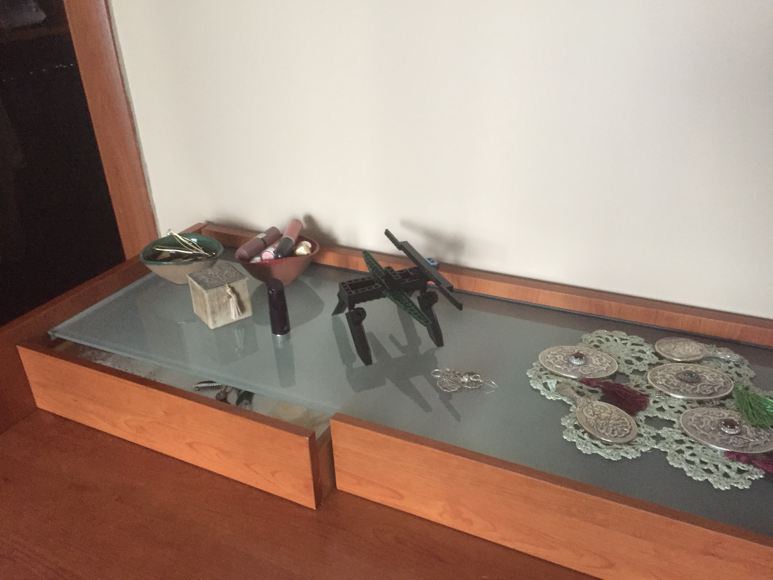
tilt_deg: -27.6
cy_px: 290
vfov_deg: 48.2
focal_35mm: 29
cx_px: 386
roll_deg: +1.6
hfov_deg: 61.7
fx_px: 648
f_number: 2.2
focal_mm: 4.15
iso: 320
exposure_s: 1/17
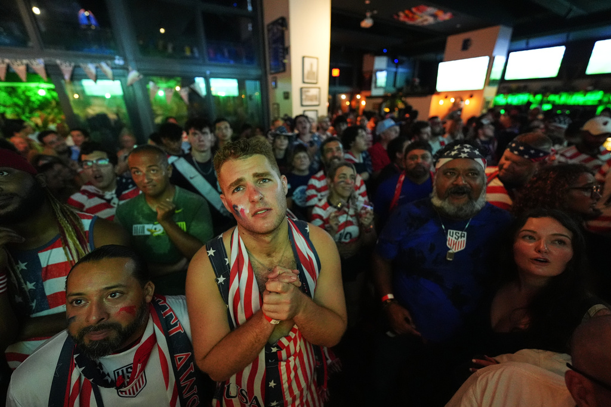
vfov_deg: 81.2
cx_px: 306
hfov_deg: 104.3
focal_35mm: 14
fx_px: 238
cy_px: 204
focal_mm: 14
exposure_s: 1/125
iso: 6400
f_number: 1.8
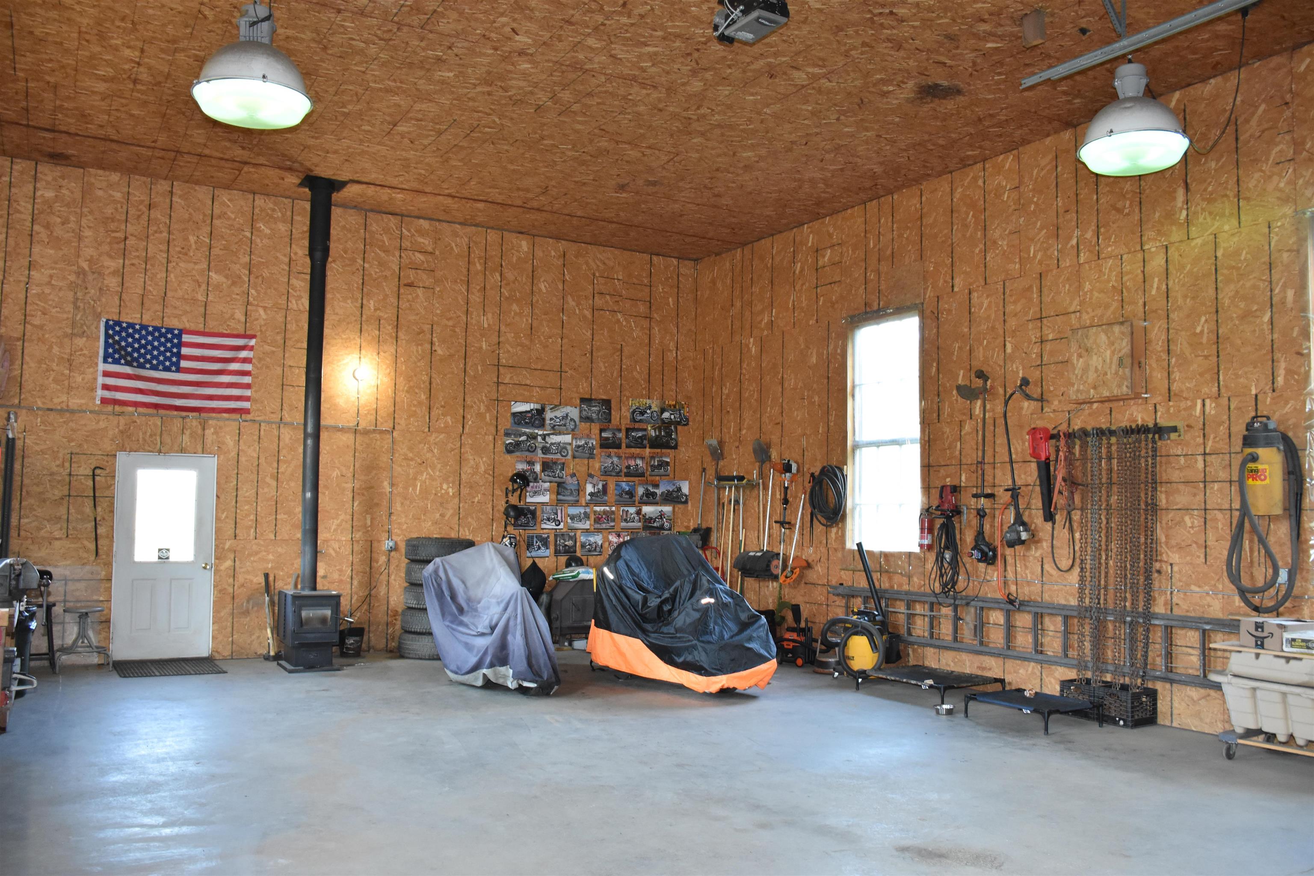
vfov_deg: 47.9
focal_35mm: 27
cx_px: 657
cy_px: 438
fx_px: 985
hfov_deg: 67.4
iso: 1600
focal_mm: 18
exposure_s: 1/60
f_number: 4
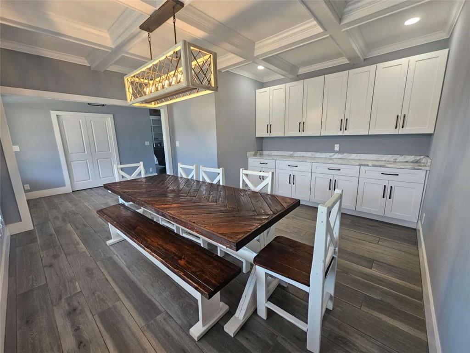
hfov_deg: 106.2
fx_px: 177
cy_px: 176
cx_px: 235
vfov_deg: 89.9
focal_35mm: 13
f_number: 2.2
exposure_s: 1/77.4
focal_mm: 2.2
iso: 125
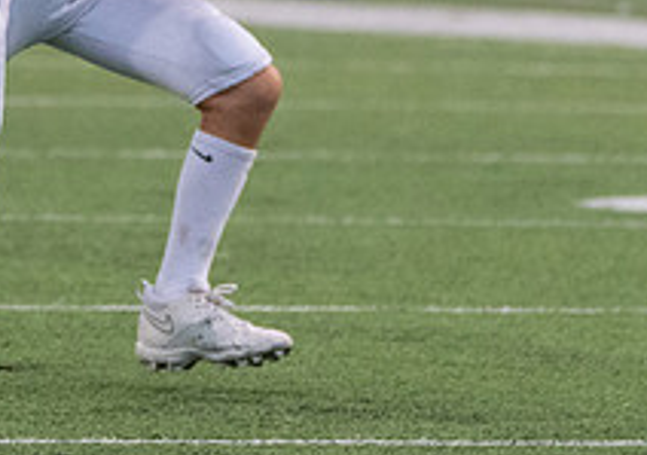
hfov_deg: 2.3
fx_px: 16376
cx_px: -291
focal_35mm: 896
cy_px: 152
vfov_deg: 1.6
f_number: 5.6
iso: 3200
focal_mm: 192
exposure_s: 1/1000
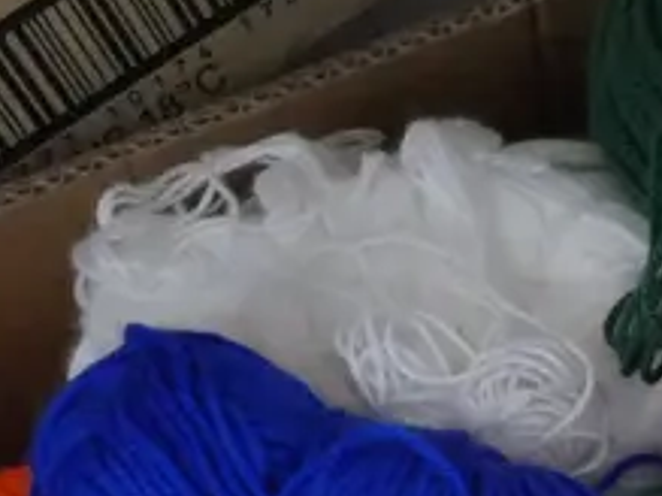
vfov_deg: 7.9
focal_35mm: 187
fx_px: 3574
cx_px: 1445
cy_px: 552
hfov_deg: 9.7
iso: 3200
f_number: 4.4
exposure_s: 1/60
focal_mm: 20
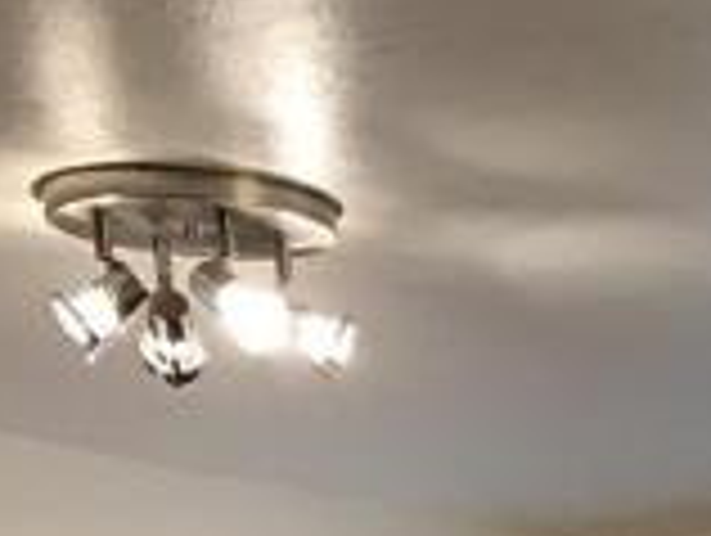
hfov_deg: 9.3
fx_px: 3723
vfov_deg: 7.3
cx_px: 1894
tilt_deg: -6.3
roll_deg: +0.2
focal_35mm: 181
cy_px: 1608
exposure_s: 1/40
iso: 32
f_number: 1.8
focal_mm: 3.99
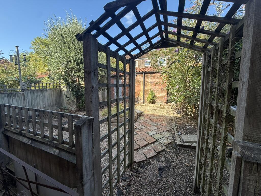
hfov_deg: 102.1
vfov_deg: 85.7
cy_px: 98
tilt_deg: -6.7
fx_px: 106
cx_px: 130
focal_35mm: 14
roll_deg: -1.0
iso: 40
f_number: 2.2
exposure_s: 1/227
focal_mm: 2.22
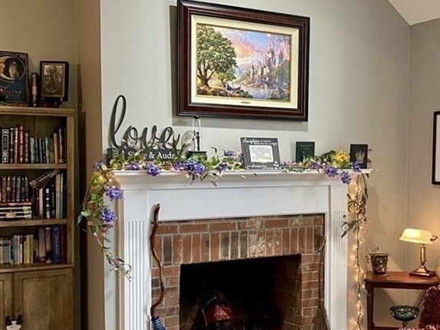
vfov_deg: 30.9
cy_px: 188
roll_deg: -2.0
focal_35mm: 47
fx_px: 598
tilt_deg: -3.4
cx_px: 320
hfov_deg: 39.5
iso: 200
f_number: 1.8
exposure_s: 1/60
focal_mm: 4.25
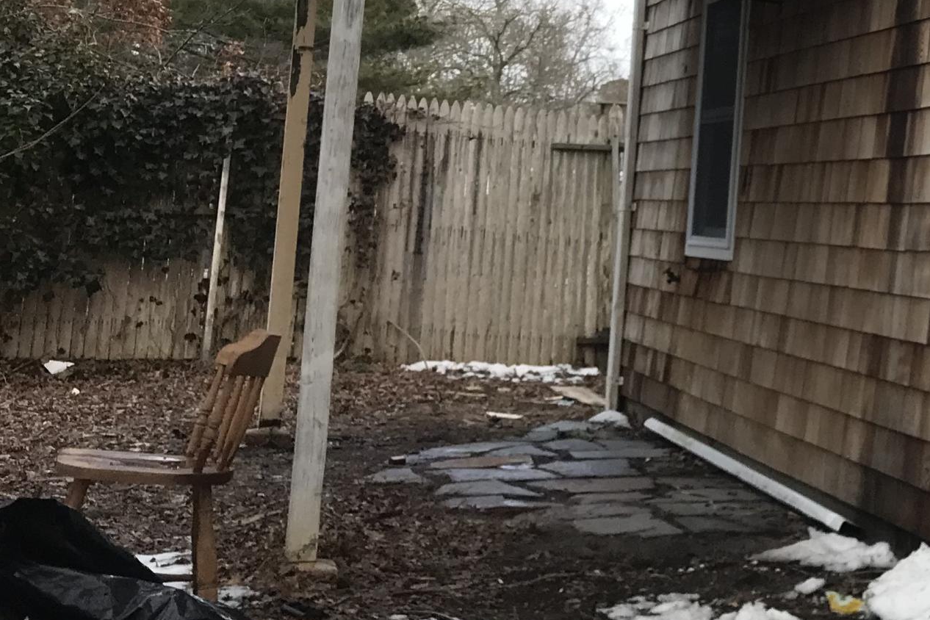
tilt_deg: +11.1
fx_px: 1782
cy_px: -36
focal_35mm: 69
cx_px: 1100
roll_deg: -2.8
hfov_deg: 26.2
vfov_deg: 19.0
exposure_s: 1/120
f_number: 1.8
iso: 32
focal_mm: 3.99
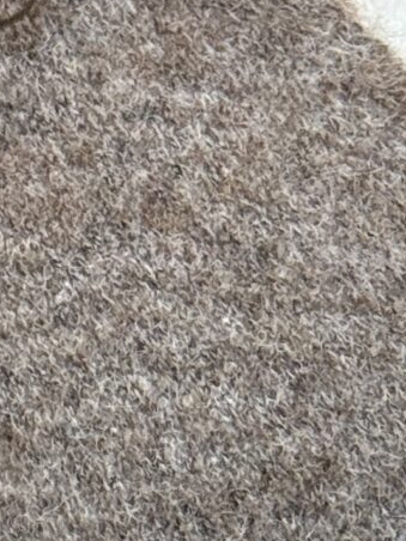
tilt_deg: -18.7
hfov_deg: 5.5
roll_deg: +0.4
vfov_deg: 6.9
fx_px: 4254
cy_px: 1295
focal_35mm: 272
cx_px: 335
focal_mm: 6.76
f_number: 1.78
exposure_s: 1/58
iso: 160
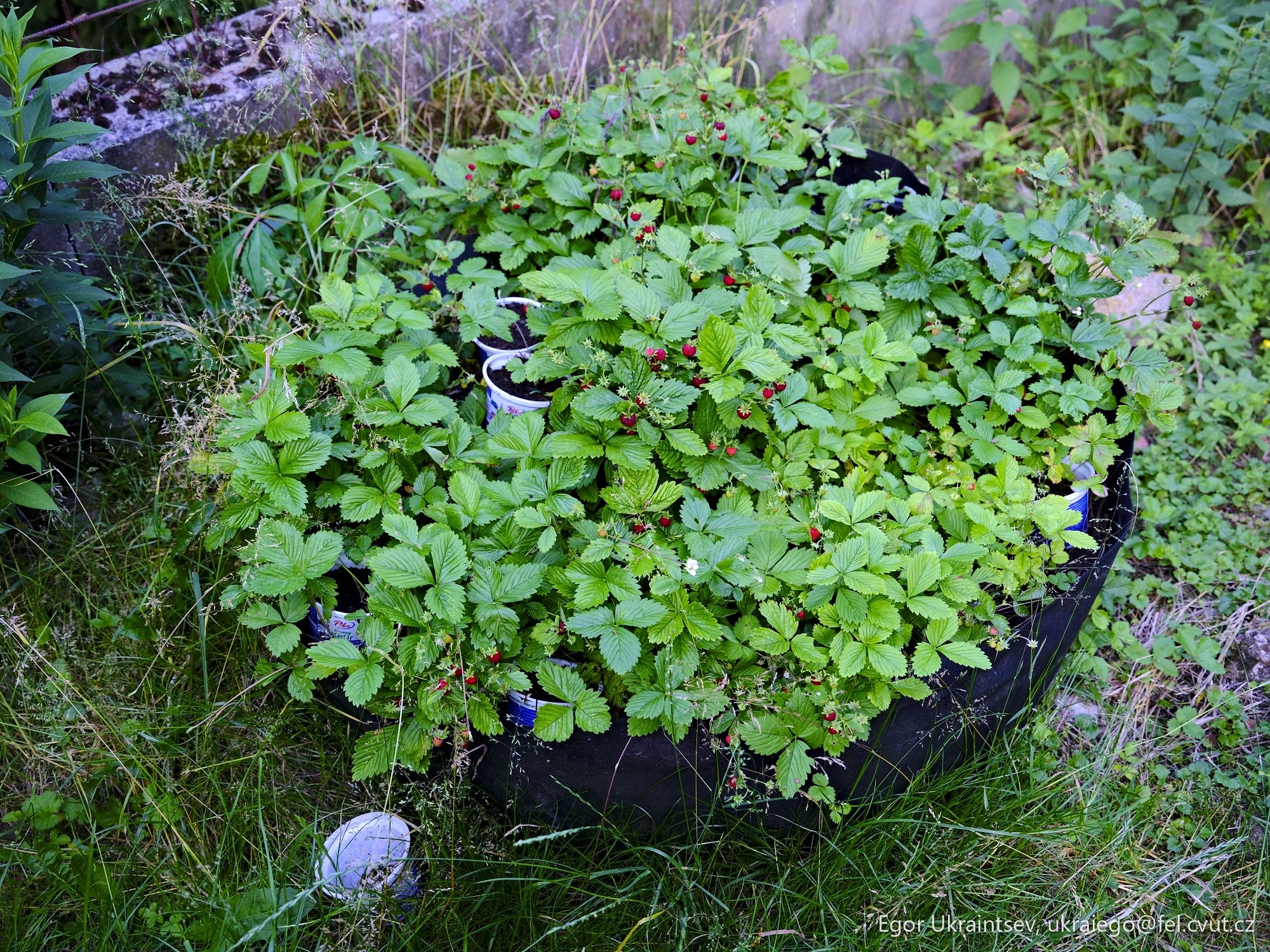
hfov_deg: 50.1
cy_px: 476
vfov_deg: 38.7
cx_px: 635
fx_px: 1357
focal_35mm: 37
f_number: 5.6
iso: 100
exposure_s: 1/6
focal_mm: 47.4
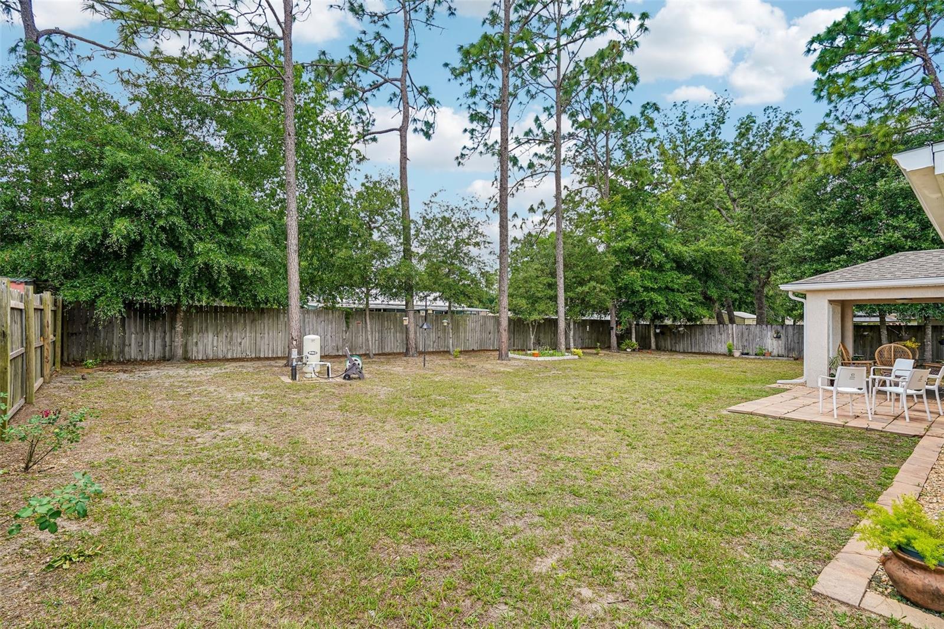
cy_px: 314
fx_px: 419
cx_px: 472
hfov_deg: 96.7
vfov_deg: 73.7
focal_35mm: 16
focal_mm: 16
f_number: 8
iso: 50
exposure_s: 1/45
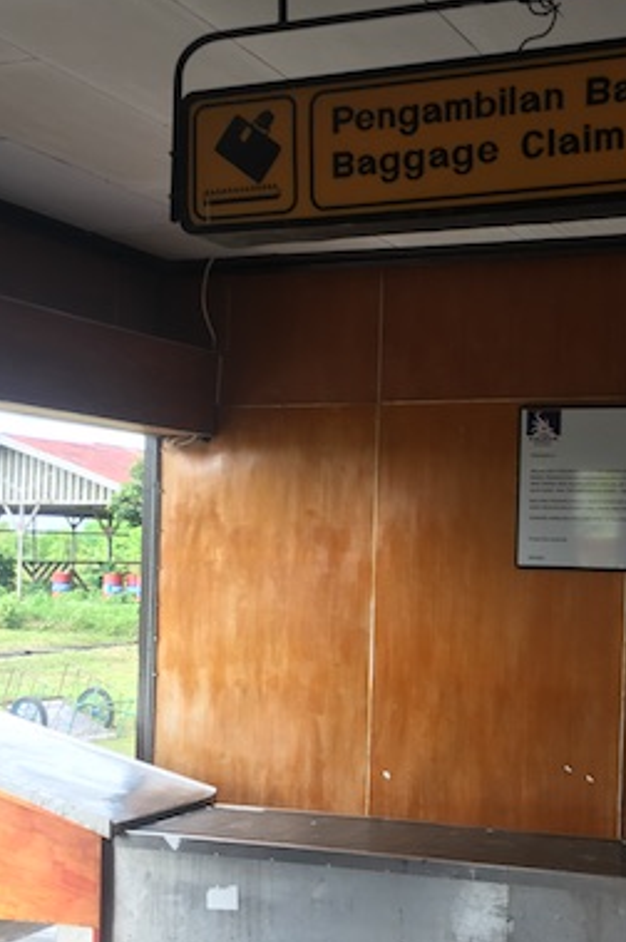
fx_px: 1333
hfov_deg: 25.9
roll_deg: -1.0
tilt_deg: +1.2
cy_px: 562
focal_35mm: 51
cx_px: 509
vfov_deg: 38.8
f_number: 2.2
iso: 25
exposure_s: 1/115
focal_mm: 4.15
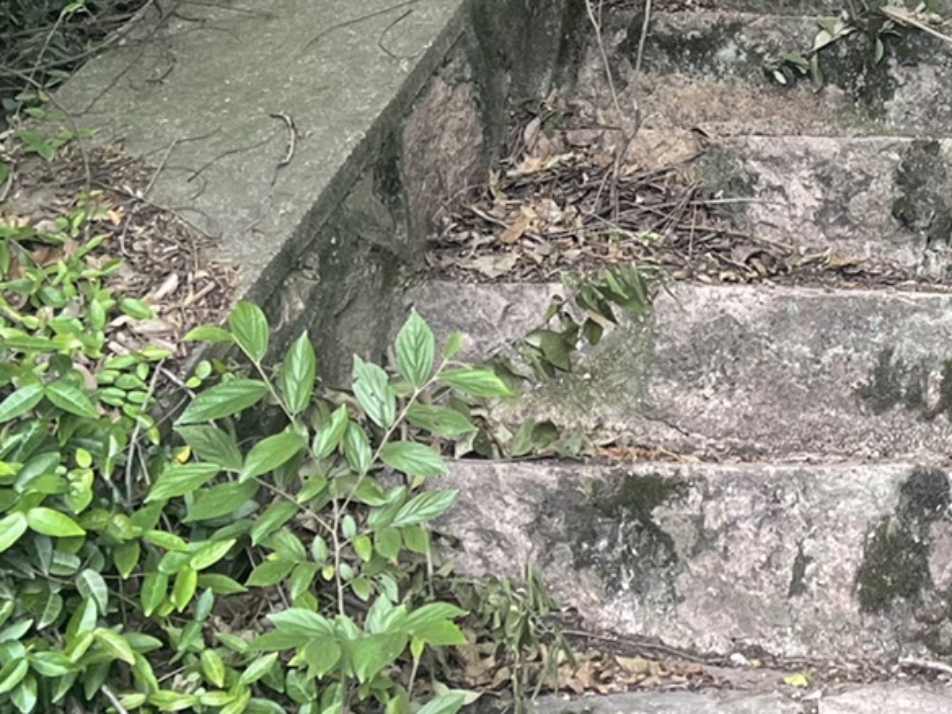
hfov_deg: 20.0
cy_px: -47
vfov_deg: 16.2
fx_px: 2448
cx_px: 1272
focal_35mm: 89
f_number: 1.6
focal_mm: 5.1
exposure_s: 1/121
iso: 80
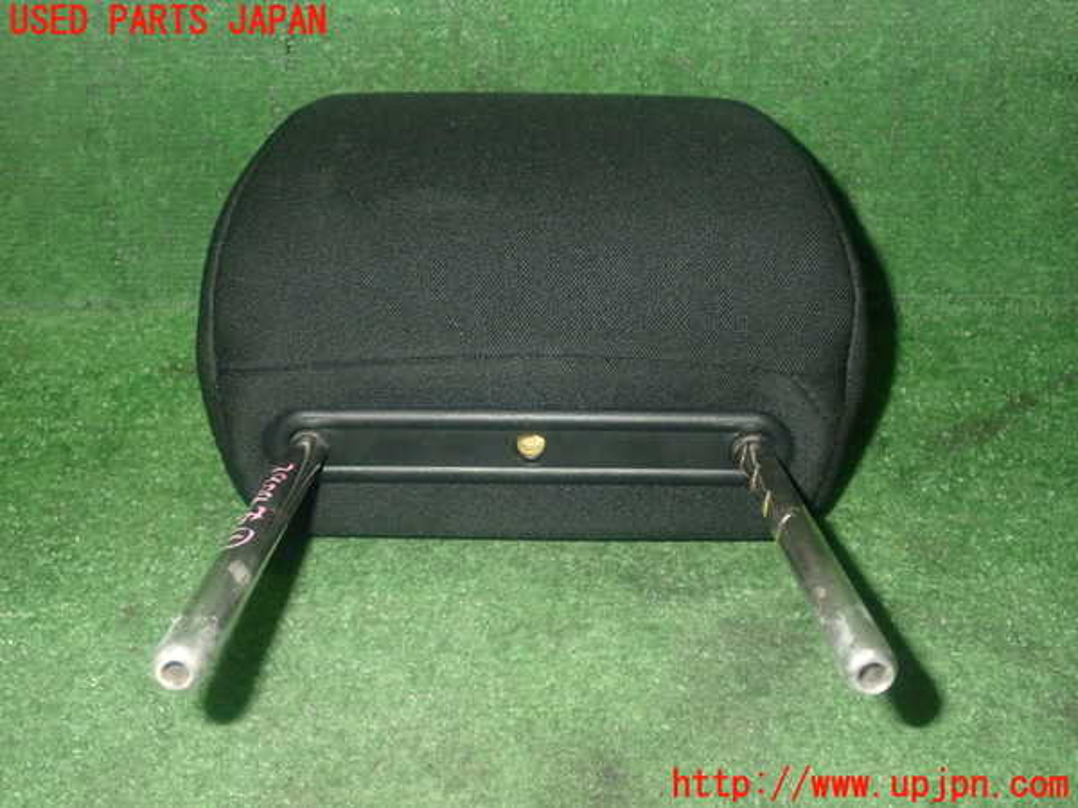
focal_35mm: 36
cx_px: 539
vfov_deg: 39.7
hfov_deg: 51.4
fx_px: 1121
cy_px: 404
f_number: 7.1
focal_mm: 6.37
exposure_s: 1/40
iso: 800
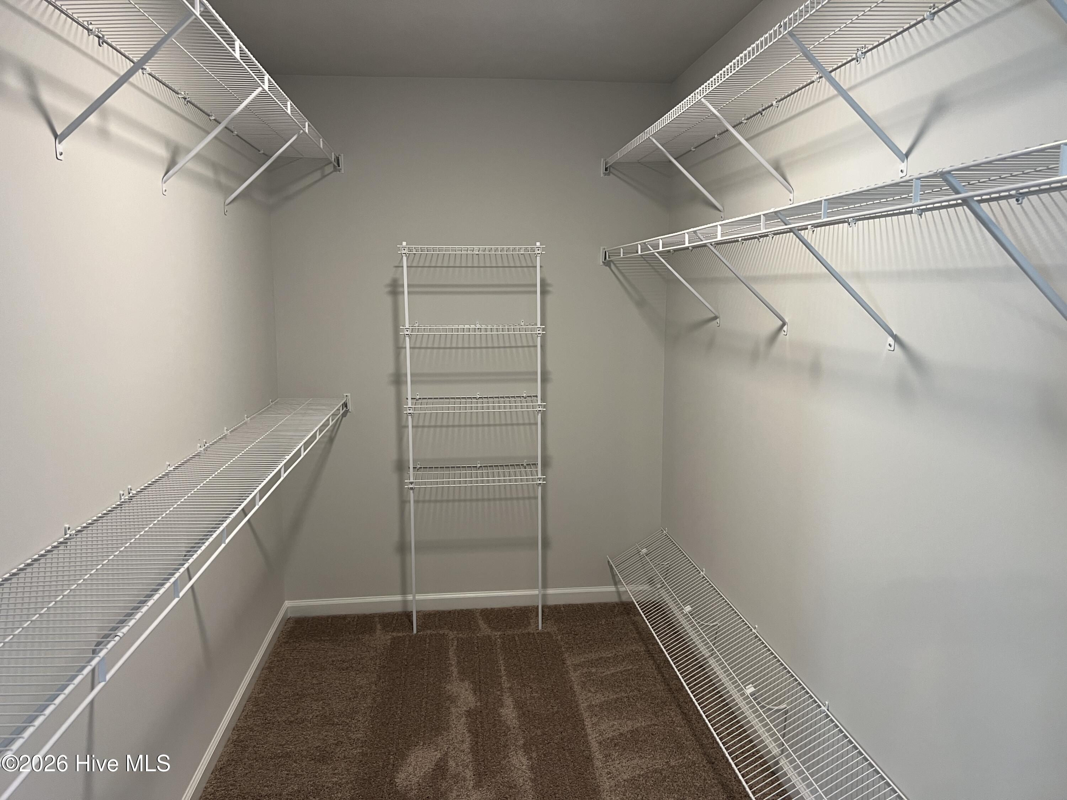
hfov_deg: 67.3
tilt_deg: -8.4
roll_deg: +0.2
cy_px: 400
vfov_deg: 53.1
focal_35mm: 26
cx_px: 534
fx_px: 801
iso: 100
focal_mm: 5.7
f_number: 1.5
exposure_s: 1/60
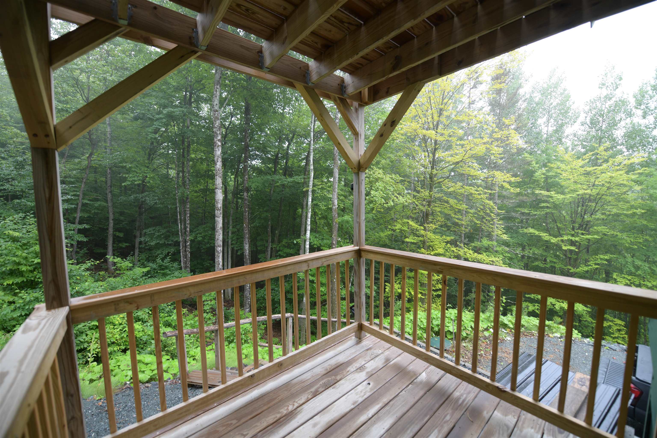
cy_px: 219
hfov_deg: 104.3
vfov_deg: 81.2
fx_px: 255
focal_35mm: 14
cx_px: 328
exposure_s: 1/160
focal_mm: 14
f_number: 2.8
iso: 400
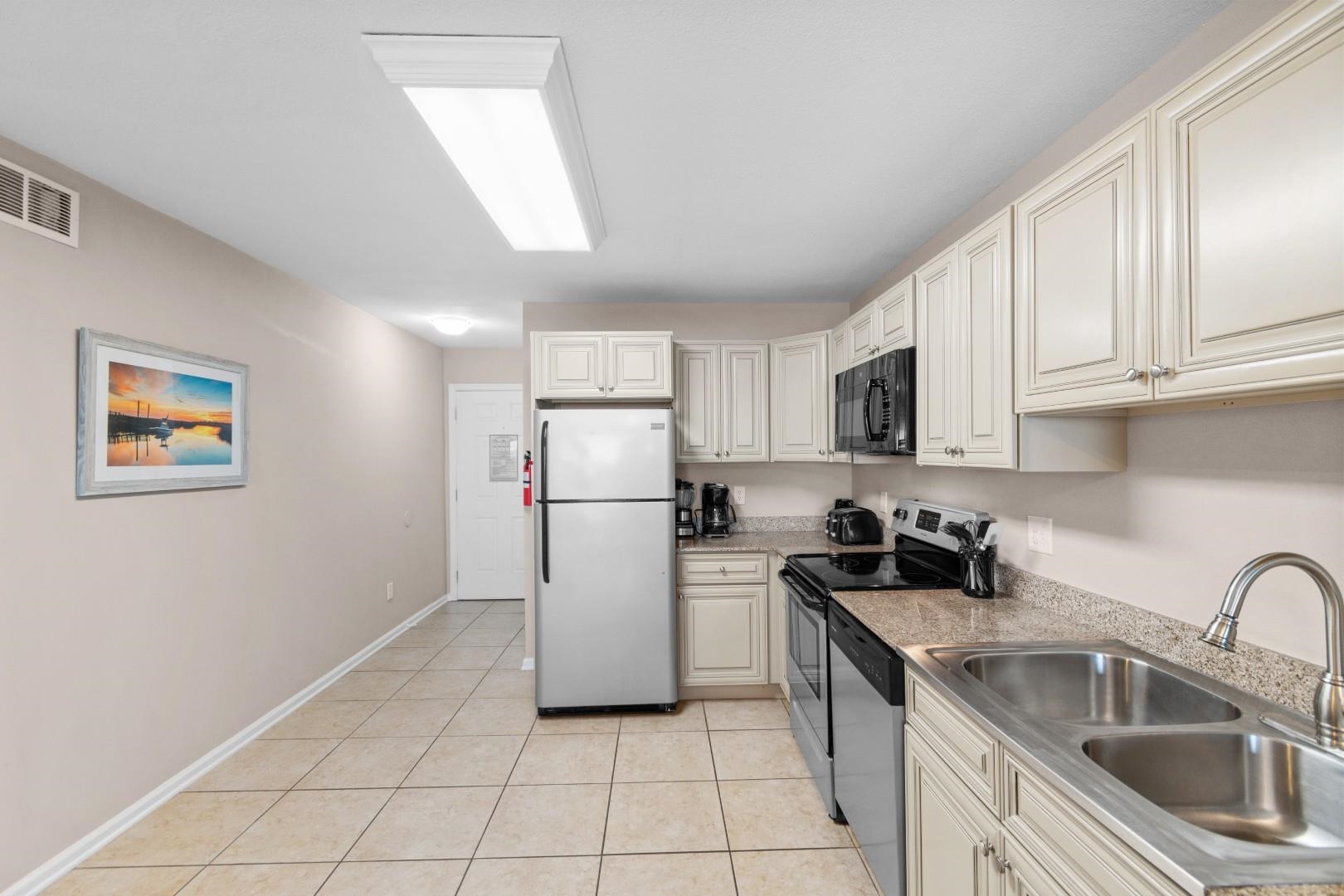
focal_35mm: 15
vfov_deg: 77.3
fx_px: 560
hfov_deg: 100.4
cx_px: 672
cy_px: 448
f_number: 4.5
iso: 100
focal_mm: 10
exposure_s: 1/5
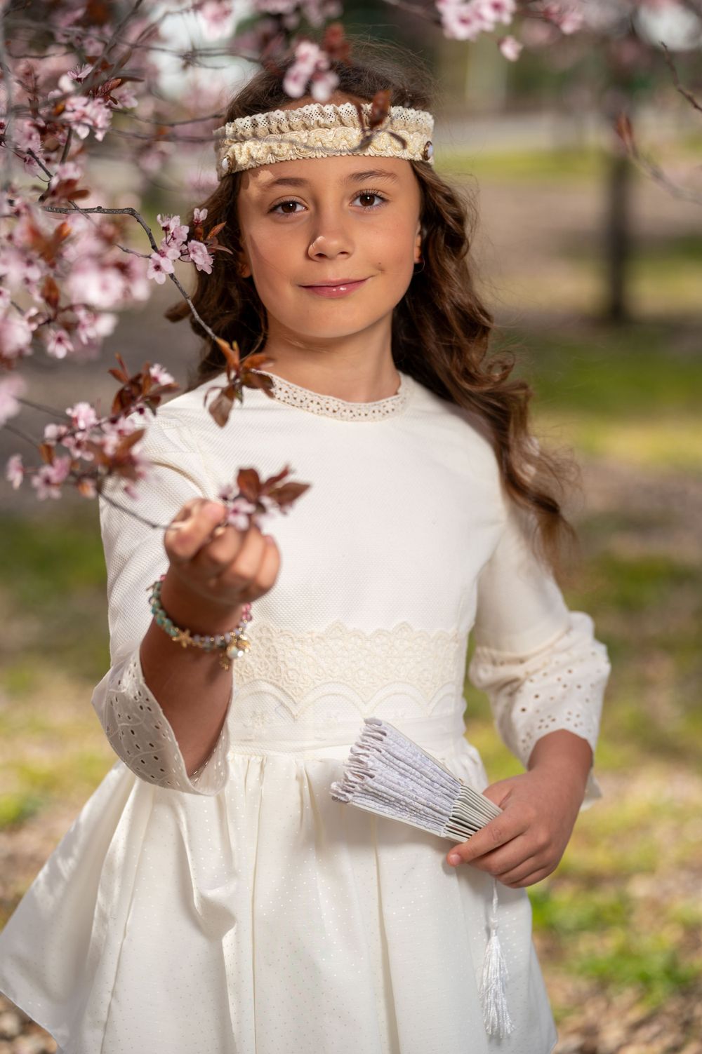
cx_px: 351
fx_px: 2607
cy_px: 527
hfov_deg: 15.3
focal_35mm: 89
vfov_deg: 22.9
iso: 100
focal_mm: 89
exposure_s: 1/200
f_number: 2.8
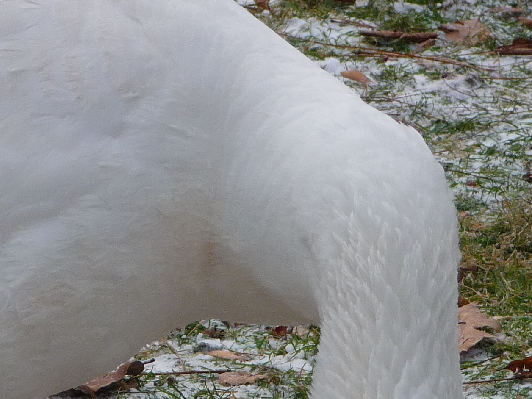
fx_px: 5963
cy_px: 283
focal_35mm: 388
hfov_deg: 5.1
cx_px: 43
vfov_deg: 3.8
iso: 100
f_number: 4.8
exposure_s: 1/100
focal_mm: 24.1
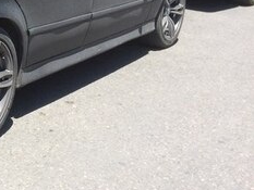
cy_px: -23
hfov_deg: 20.9
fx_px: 602
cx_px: -105
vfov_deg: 17.4
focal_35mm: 82
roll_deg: -2.1
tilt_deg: -11.6
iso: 32
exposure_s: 1/933
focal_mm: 4.15
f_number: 2.2
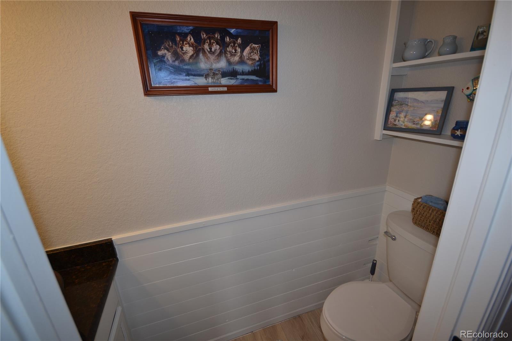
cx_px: 256
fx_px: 213
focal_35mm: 15
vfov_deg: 77.3
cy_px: 170
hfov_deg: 100.4
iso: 160
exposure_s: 1/60
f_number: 4
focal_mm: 10
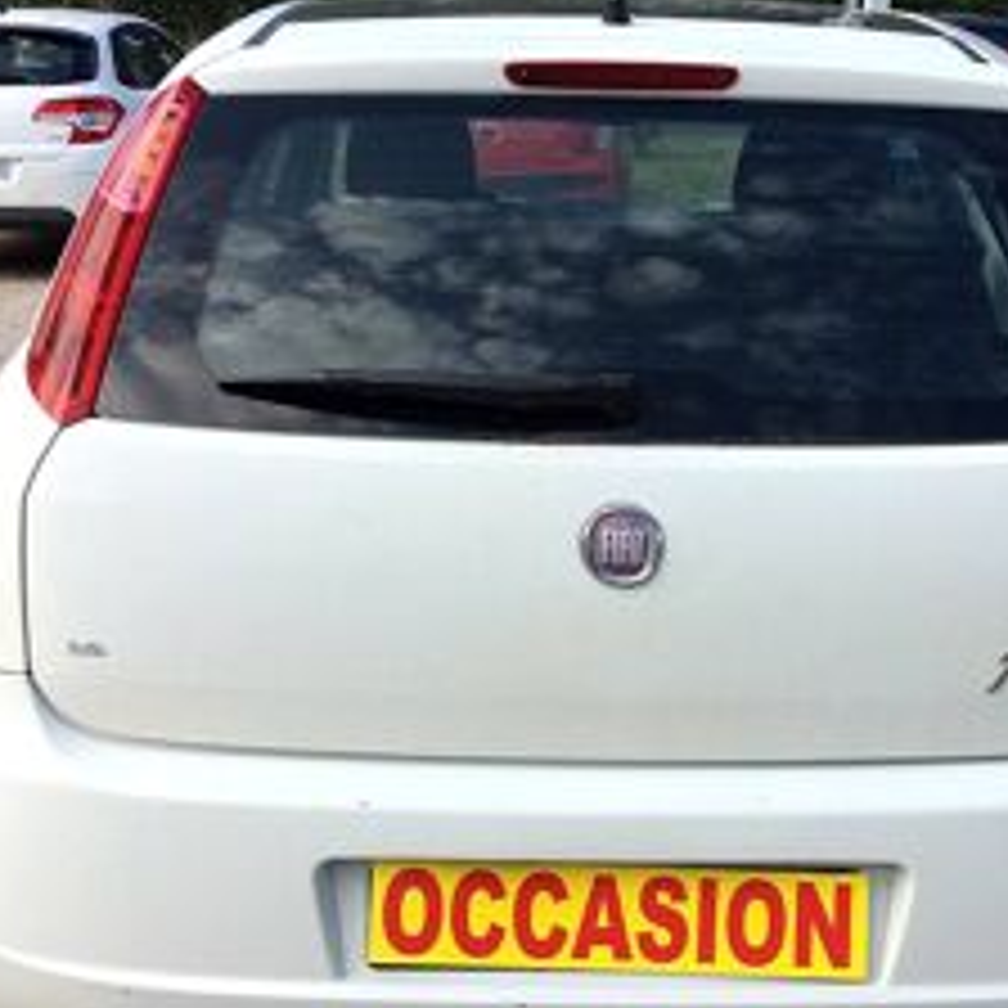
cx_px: 598
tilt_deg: -18.5
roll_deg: +0.0
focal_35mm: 54
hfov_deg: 31.6
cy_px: 608
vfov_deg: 31.5
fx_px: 1779
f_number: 2.4
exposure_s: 1/506
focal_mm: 3.3
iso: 32
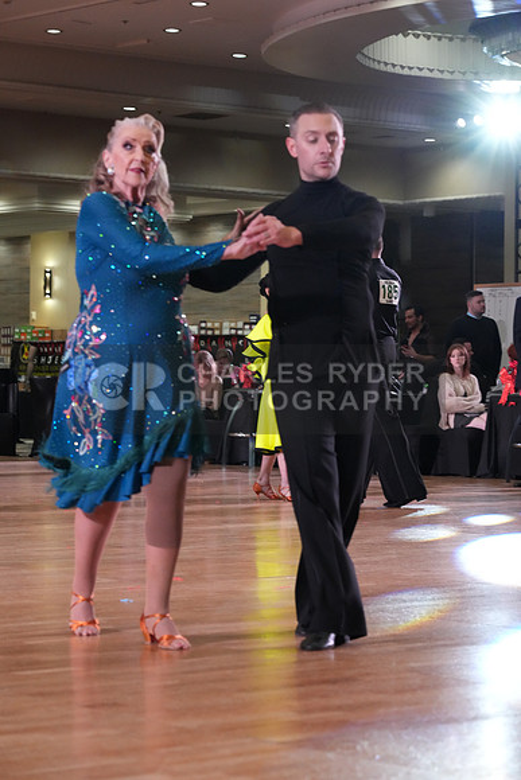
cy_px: 390
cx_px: 260
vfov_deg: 19.5
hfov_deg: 13.0
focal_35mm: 105
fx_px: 2278
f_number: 5.6
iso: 5000
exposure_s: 1/320
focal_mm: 105
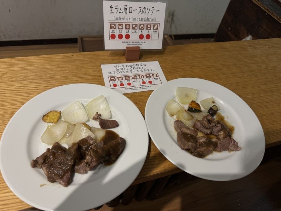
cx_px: 140
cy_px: 106
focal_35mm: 24
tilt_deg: -50.8
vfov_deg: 56.8
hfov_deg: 71.6
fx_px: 195
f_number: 1.78
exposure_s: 1/120
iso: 125
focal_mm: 6.86
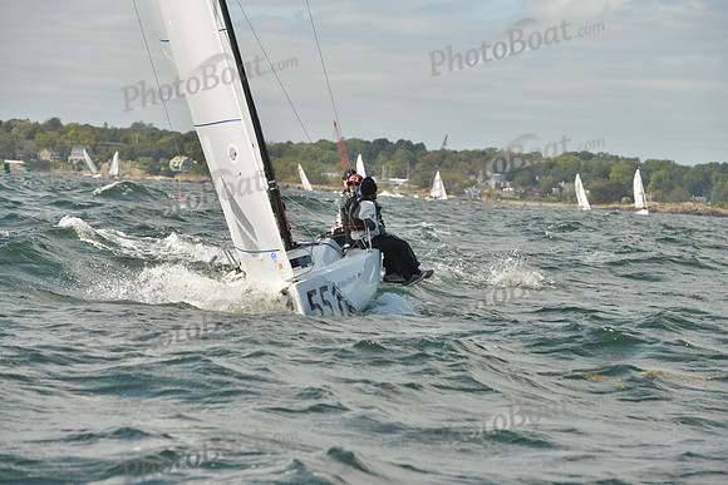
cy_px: 242
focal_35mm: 140
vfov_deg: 9.8
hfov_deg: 14.7
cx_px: 364
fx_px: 2832
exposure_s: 1/1600
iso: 400
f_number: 8
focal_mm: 140
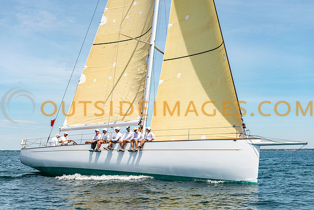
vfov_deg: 26.0
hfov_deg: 38.2
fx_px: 454
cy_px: 105
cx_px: 157
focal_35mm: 52
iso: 250
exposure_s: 1/2000
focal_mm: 50
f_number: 5
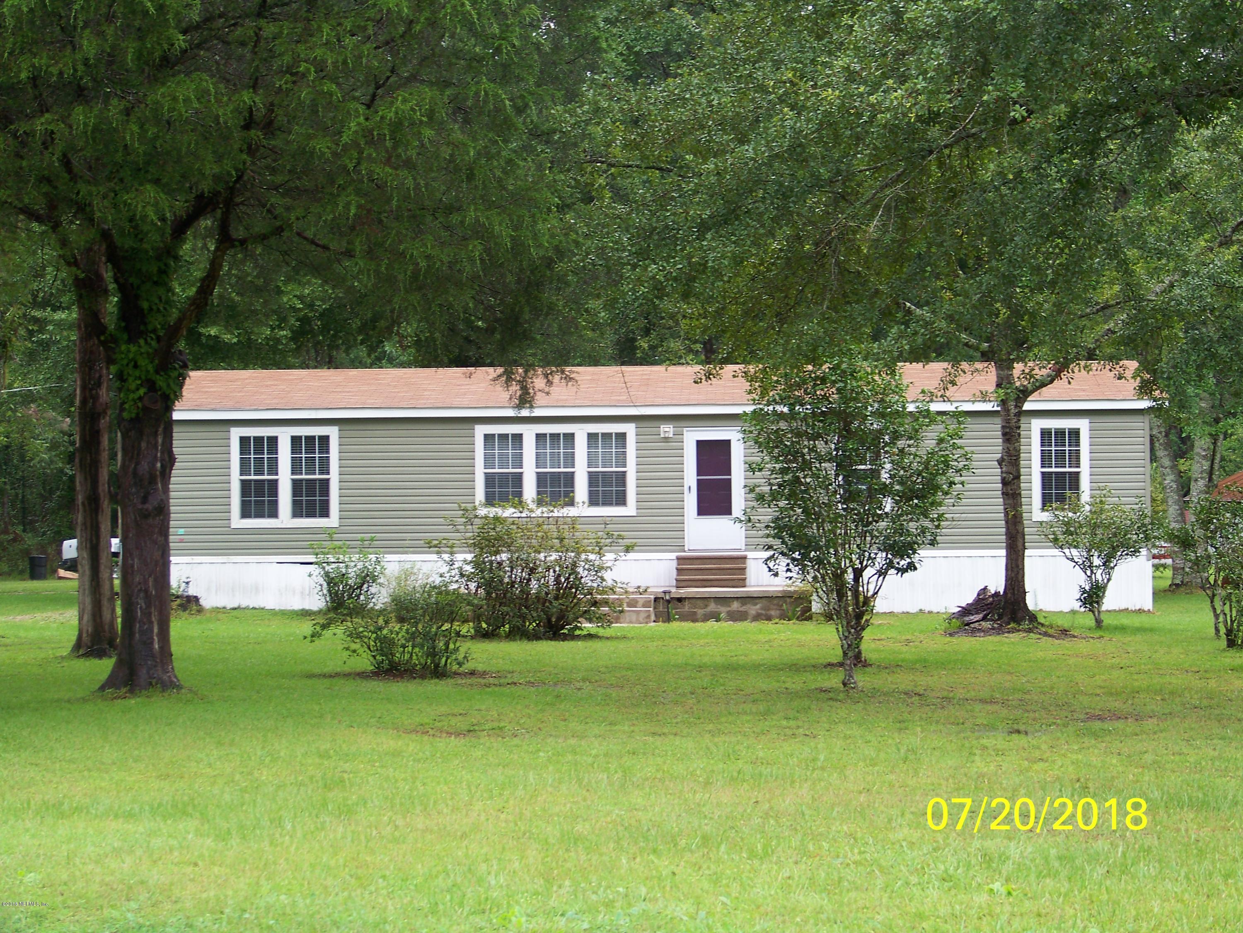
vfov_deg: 19.9
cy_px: 466
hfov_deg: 26.3
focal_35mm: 74
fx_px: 2657
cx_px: 622
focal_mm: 14.6
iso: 64
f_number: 3.2
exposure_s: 1/40
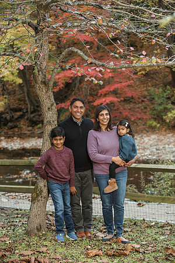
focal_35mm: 82
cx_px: 88
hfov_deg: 16.7
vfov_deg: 24.8
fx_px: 598
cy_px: 132
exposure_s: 1/125
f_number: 4
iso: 640
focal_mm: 82
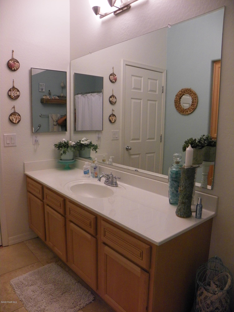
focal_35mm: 27
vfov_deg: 65.3
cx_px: 117
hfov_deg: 51.4
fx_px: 243
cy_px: 156
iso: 100
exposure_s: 1/40
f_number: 2.8
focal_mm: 4.8
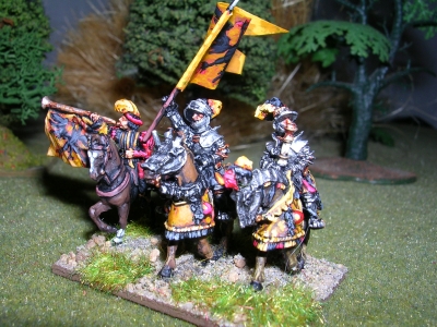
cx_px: 218
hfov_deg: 49.0
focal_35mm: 38
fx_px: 480
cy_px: 164
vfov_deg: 37.7
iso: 50
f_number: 5.6
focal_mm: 5.8
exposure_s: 1/60.1
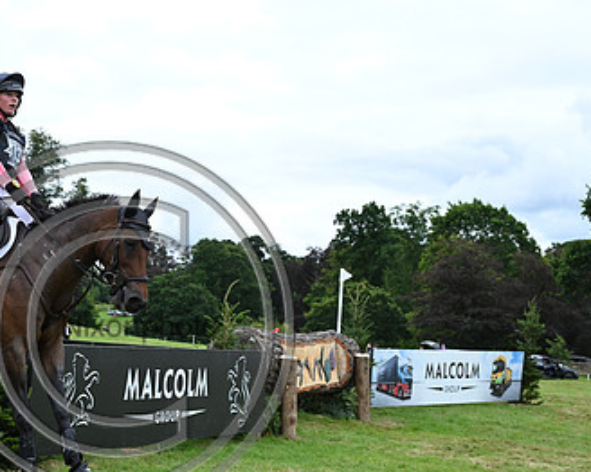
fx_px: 1451
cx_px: 88
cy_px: 302
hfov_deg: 22.6
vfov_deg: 18.4
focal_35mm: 83
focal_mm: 50
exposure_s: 1/1250
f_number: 5.6
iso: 720
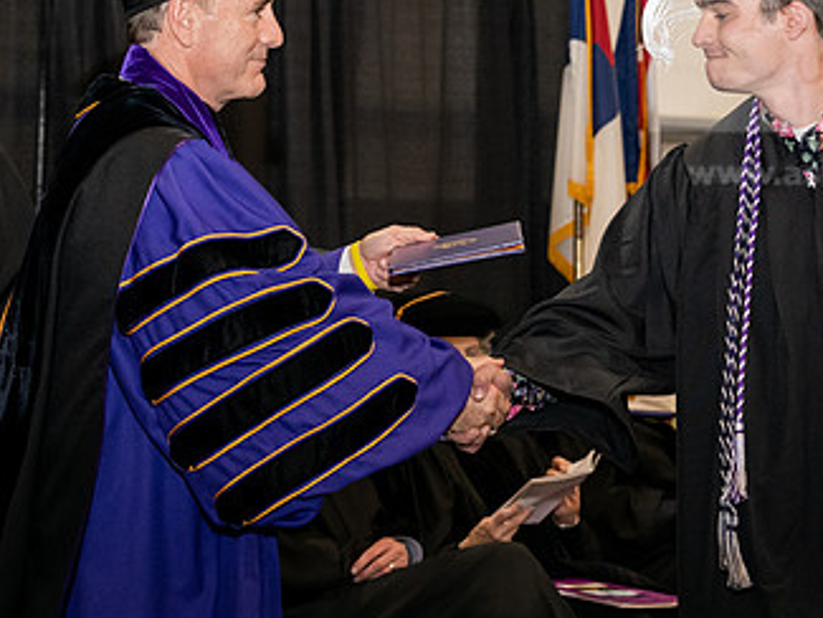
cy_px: 227
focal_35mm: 120
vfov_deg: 12.3
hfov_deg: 16.4
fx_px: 2854
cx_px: 572
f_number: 5.6
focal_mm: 70
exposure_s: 1/200
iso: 2500
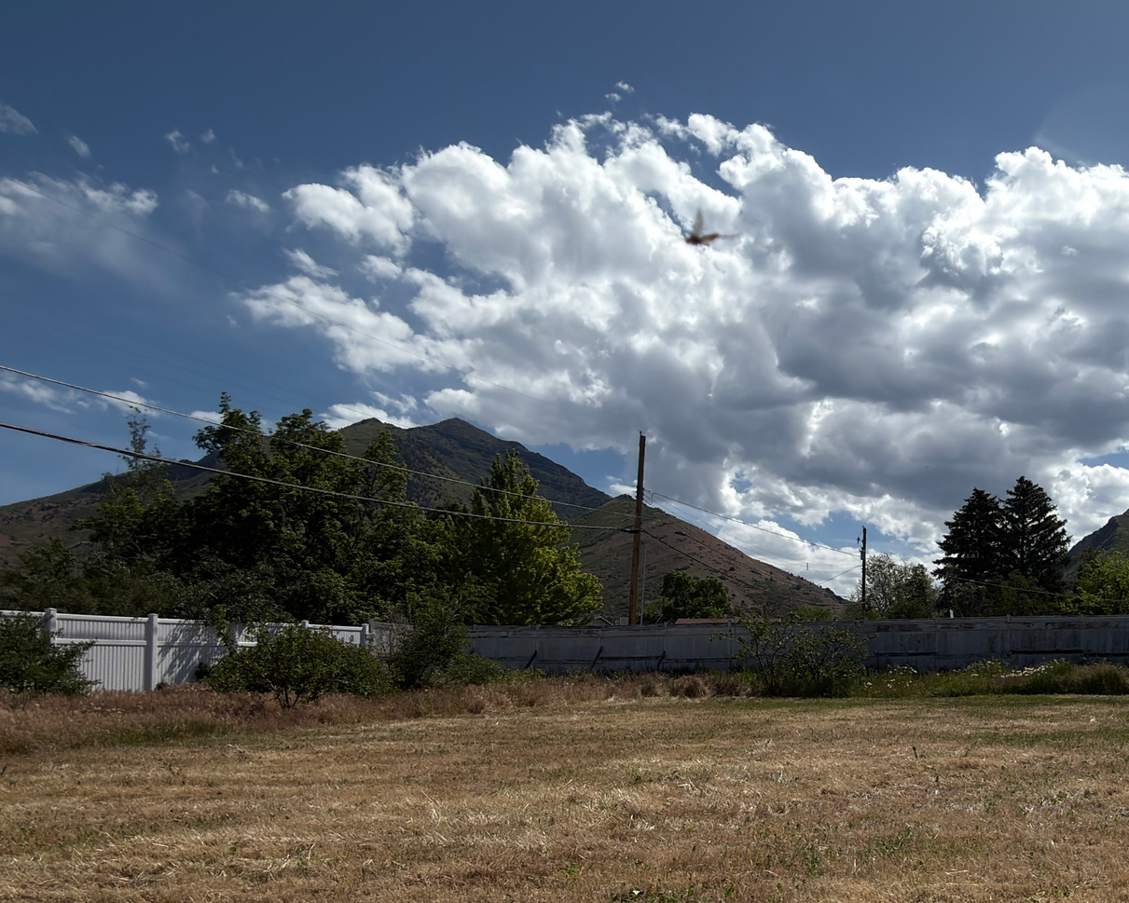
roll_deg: +0.6
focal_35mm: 33
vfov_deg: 43.4
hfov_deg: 50.9
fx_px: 1103
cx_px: 901
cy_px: 653
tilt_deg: +2.6
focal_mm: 2.22
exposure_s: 1/2381
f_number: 2.2
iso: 16
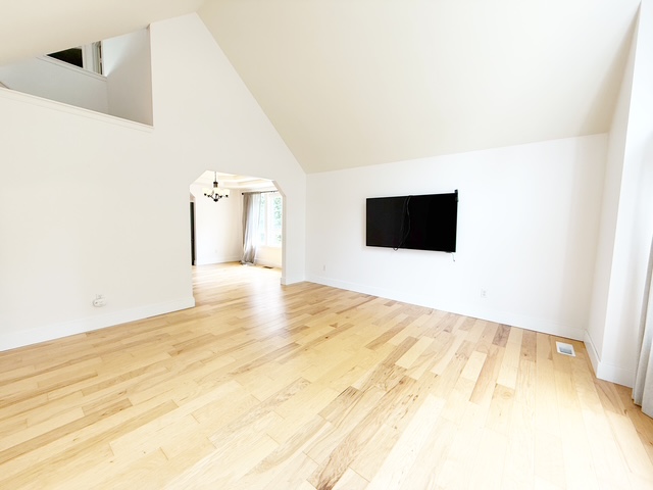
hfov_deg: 102.1
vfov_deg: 85.7
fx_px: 264
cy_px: 245
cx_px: 326
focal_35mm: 14
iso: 64
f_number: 2.2
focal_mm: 2.22
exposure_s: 1/99
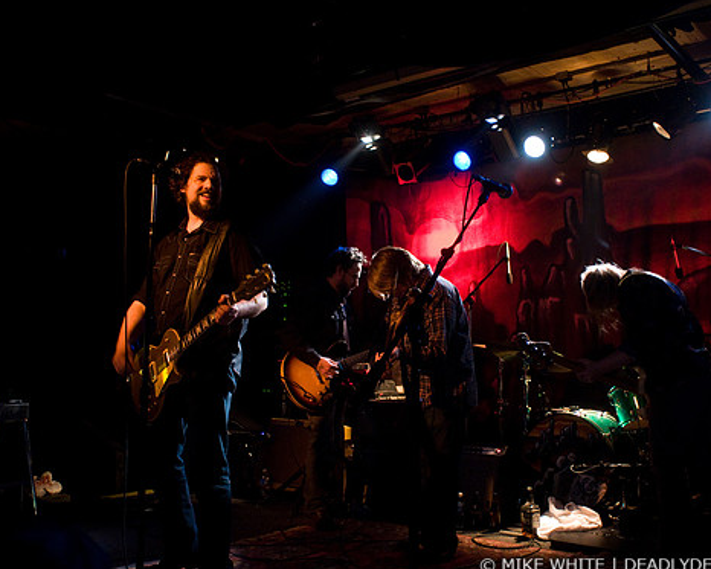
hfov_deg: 51.5
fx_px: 737
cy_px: 284
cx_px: 375
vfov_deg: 42.2
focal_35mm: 35
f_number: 2.8
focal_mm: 20
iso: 1600
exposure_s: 1/40
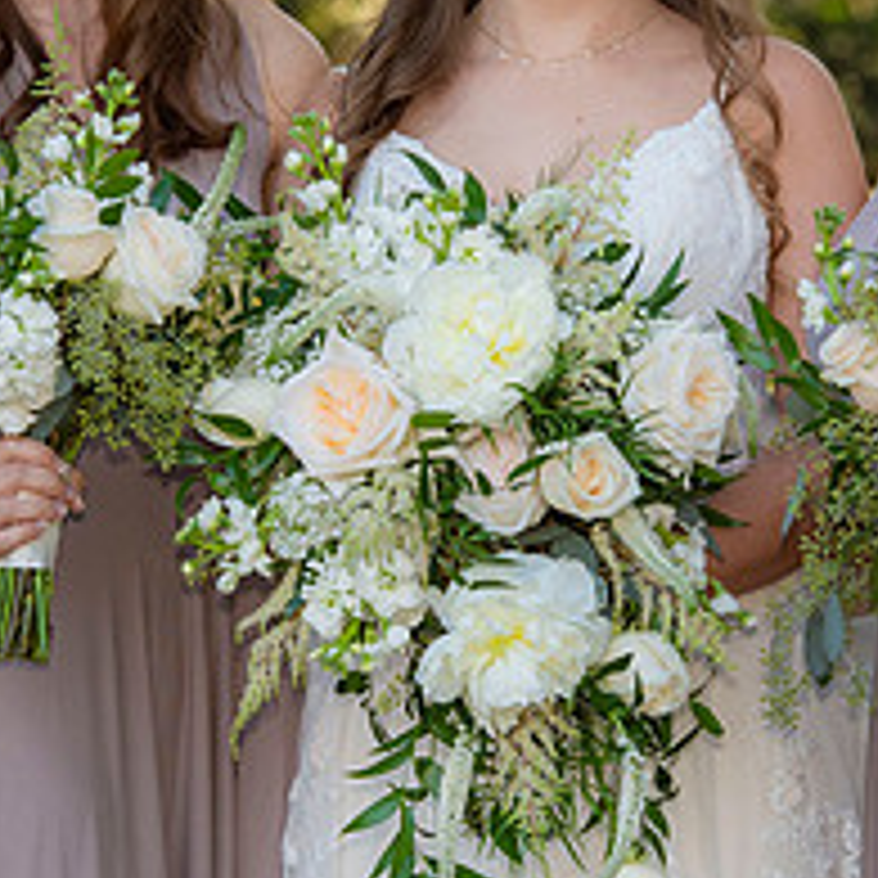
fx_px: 9441
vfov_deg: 5.3
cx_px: 369
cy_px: 387
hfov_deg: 5.3
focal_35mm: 329
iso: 1250
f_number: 6.3
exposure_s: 1/400
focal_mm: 130
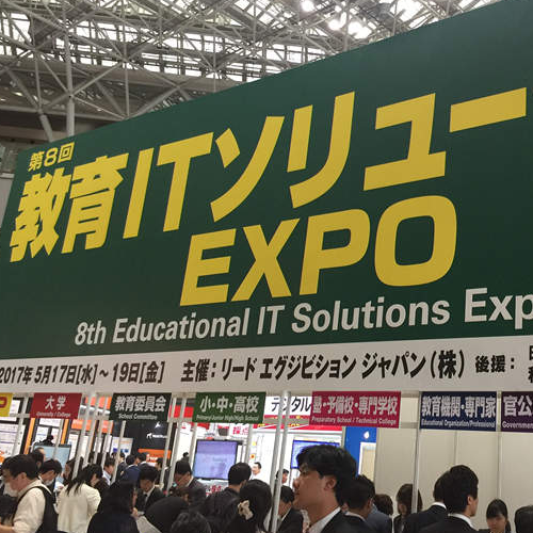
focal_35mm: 41
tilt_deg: +17.8
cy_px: 228
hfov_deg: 39.6
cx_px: 410
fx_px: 714
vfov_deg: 40.8
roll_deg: -5.1
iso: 50
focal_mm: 4.15
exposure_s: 1/33
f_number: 2.2
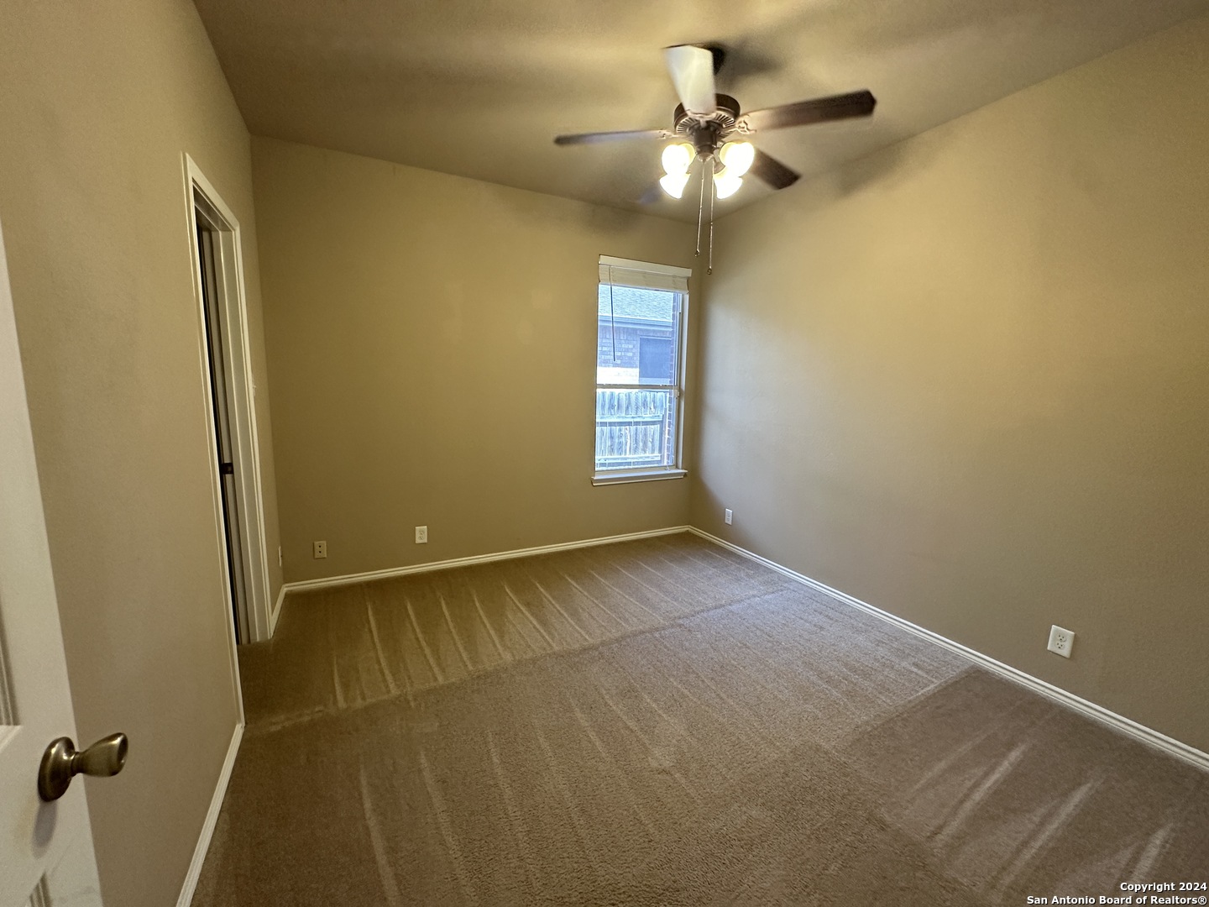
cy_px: 454
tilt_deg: -8.5
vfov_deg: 85.7
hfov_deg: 102.1
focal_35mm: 14
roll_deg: -1.4
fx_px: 489
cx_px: 604
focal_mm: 2.22
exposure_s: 1/60
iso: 320
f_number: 2.2
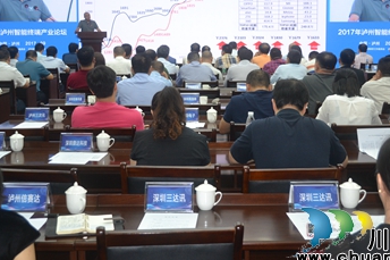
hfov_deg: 41.1
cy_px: 85
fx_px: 520
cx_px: 203
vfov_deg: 27.9
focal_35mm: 48
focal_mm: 22
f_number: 4
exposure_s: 1/60
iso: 560
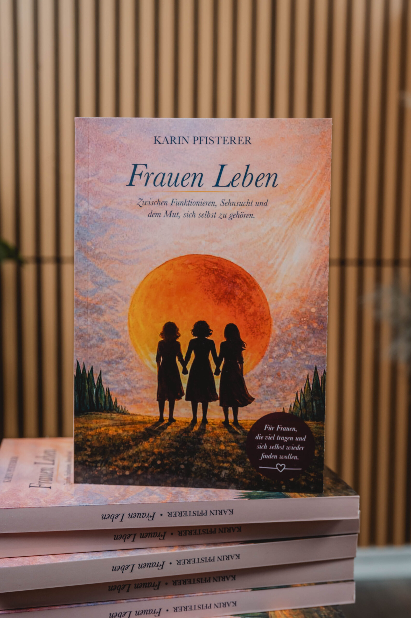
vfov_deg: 46.4
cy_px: 309
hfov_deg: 31.8
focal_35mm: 42
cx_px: 206
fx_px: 720
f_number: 5.6
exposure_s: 1/200
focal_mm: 42
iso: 640
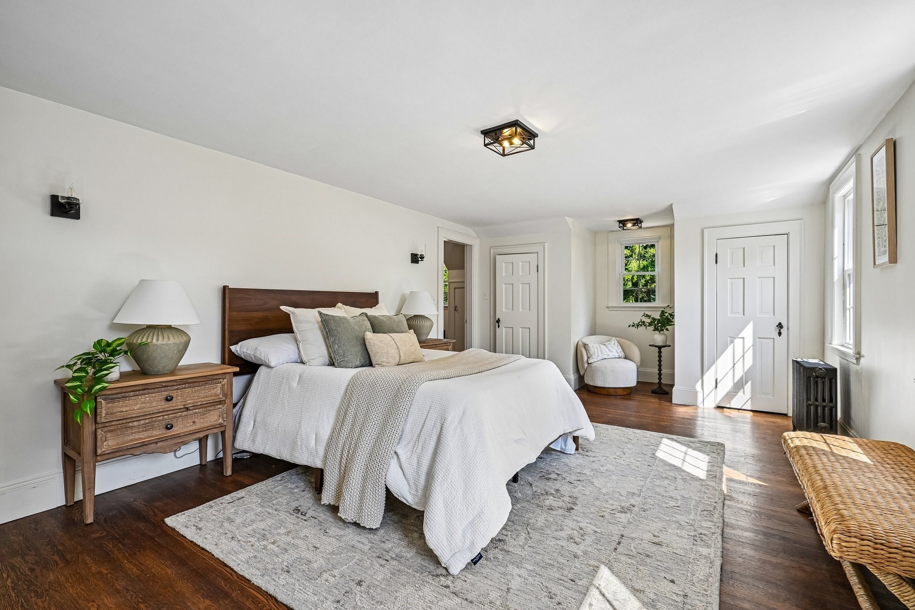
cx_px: 458
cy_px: 305
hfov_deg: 96.7
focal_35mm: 16
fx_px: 407
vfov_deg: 73.7
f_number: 8
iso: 400
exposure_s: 1/80
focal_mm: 16
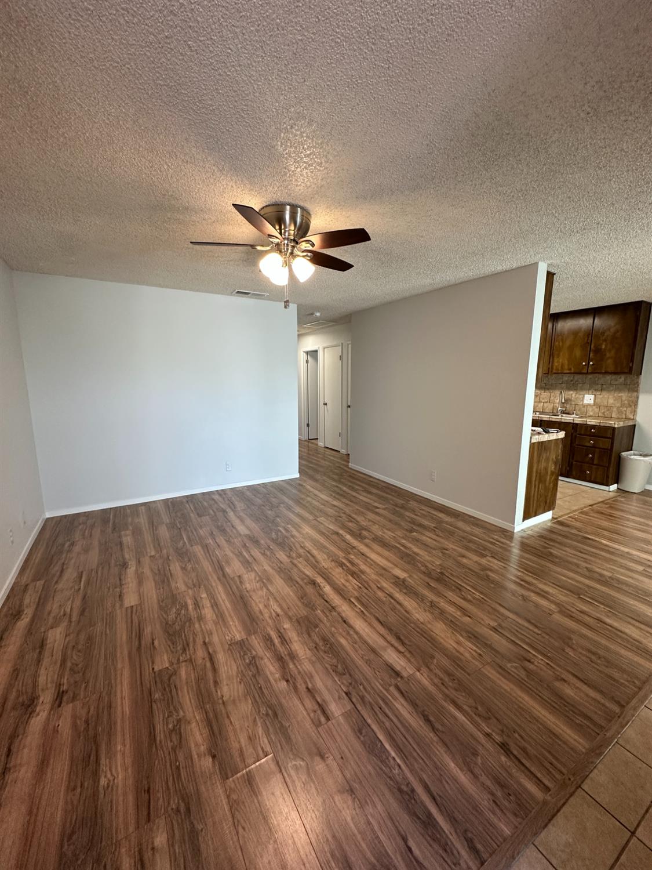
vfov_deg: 102.1
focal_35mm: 14
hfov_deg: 85.7
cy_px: 435
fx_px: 352
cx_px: 326
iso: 250
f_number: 2.2
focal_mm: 2.22
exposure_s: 1/120
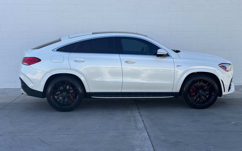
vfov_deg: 25.3
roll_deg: +0.5
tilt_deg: -5.5
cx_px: 121
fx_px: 336
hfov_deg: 39.6
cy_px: 71
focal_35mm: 51
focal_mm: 6.76
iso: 64
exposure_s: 1/2273
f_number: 1.78
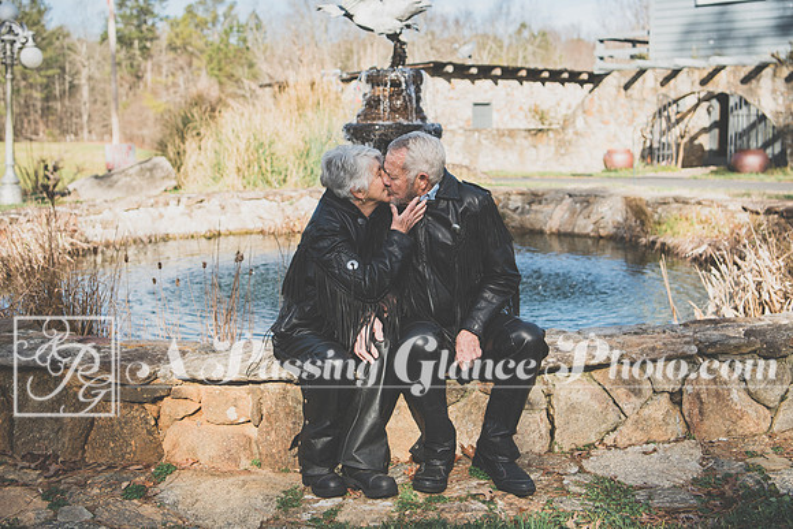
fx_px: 1041
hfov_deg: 41.7
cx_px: 410
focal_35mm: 47
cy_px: 200
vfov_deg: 28.4
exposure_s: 1/2500
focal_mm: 38
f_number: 3.2
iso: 400
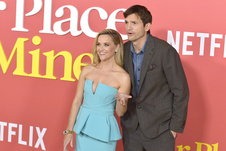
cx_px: 113
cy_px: 76
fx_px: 439
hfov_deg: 28.8
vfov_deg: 19.5
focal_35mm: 70
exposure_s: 1/320
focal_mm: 70
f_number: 6.3
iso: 1600
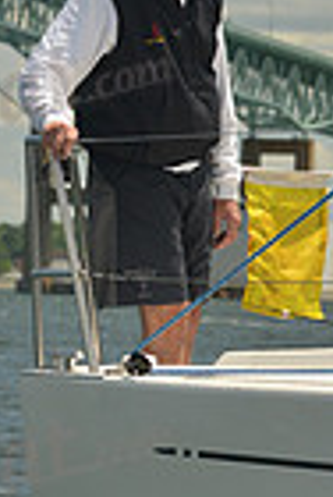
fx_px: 5246
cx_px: 356
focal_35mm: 380
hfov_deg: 3.6
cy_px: 256
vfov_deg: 5.4
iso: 400
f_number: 5.6
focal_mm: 92
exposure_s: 1/1000
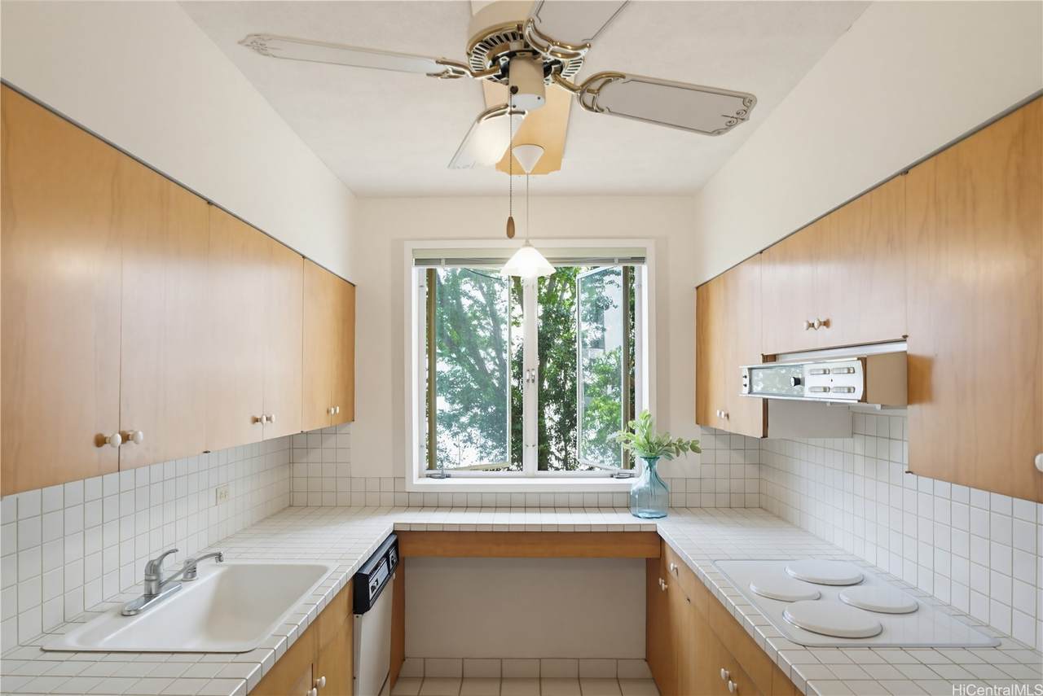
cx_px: 522
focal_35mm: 21
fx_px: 609
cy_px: 348
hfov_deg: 81.2
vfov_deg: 59.6
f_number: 8
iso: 2500
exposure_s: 1/80
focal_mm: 21
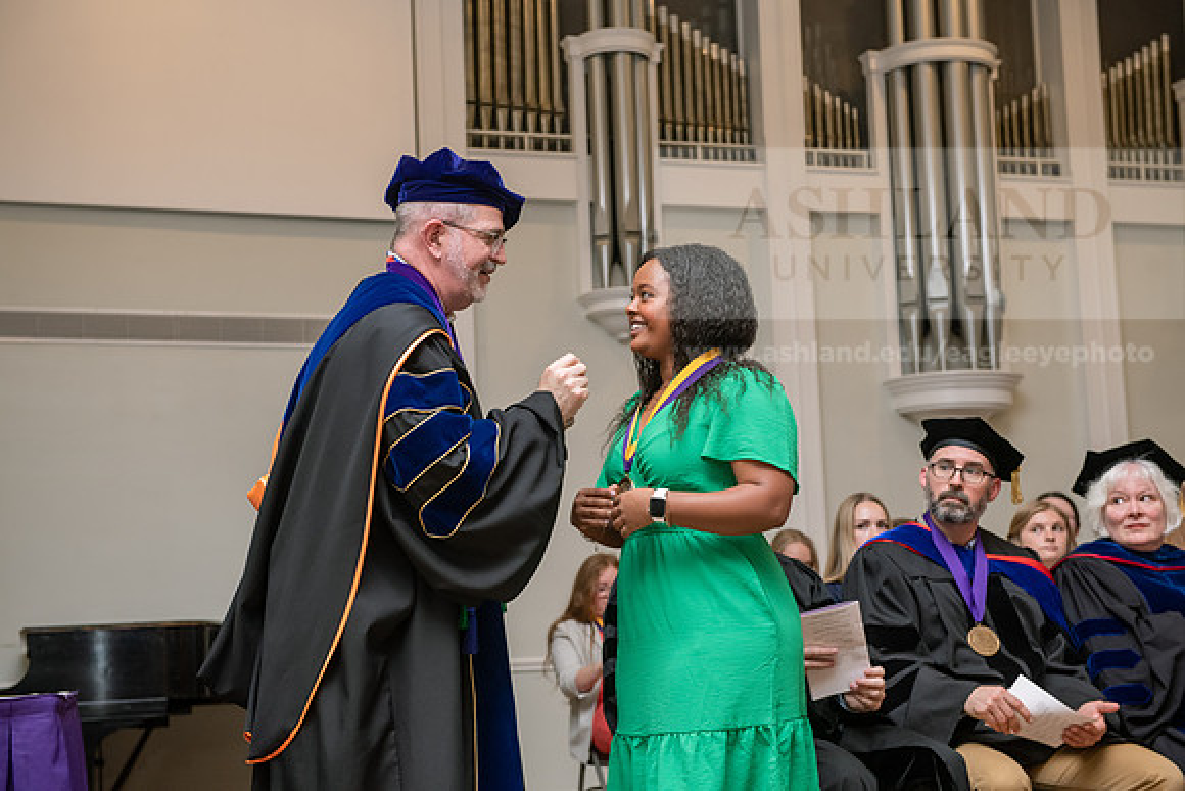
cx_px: 592
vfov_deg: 23.4
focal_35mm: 58
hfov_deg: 34.5
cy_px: 396
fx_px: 1910
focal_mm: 58
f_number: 4.5
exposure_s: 1/200
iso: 1250
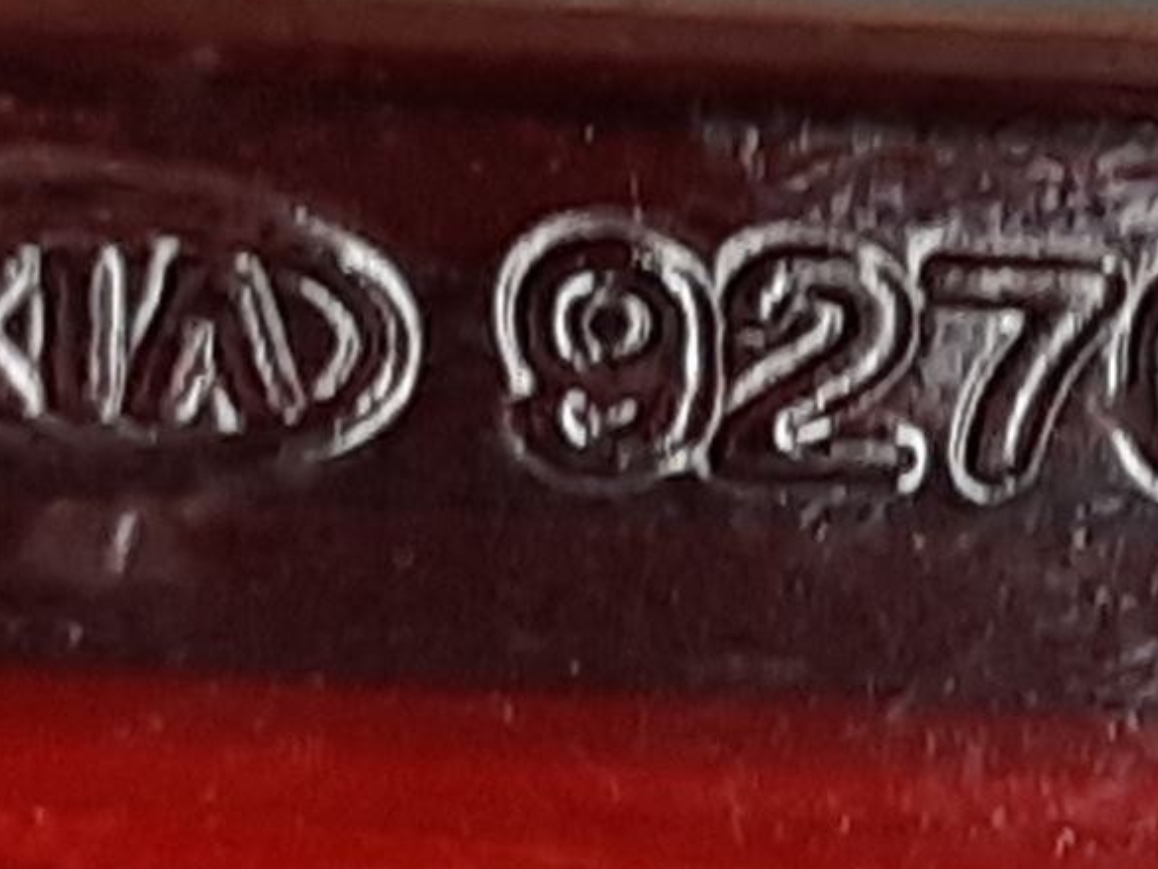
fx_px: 3045
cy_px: 384
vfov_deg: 16.2
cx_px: 1318
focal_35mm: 91
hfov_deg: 20.4
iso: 64
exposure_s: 1/50
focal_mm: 3.93
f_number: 1.7
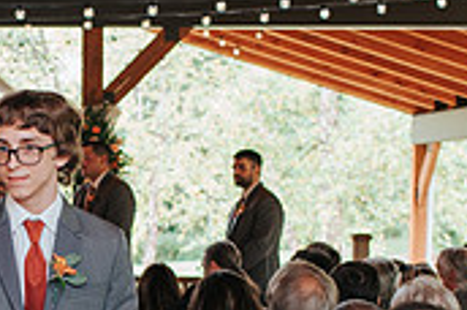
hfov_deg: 14.4
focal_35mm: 139
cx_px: -52
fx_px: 1800
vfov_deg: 9.7
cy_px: 369
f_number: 3.2
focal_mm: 35
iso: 250
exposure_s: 1/125
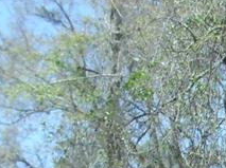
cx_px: 485
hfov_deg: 9.9
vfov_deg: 7.7
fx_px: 1193
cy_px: 366
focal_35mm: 183
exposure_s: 1/125
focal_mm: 6.2
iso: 100
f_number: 8
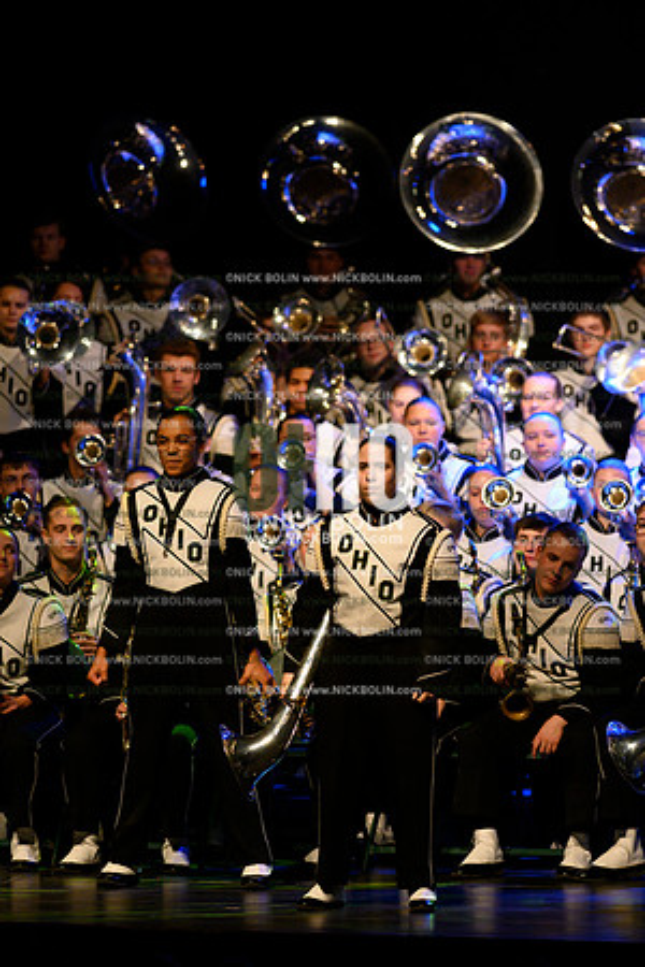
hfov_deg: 4.6
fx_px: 8062
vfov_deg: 6.9
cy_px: 484
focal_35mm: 300
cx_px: 322
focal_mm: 300
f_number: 4
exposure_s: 1/500
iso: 6400
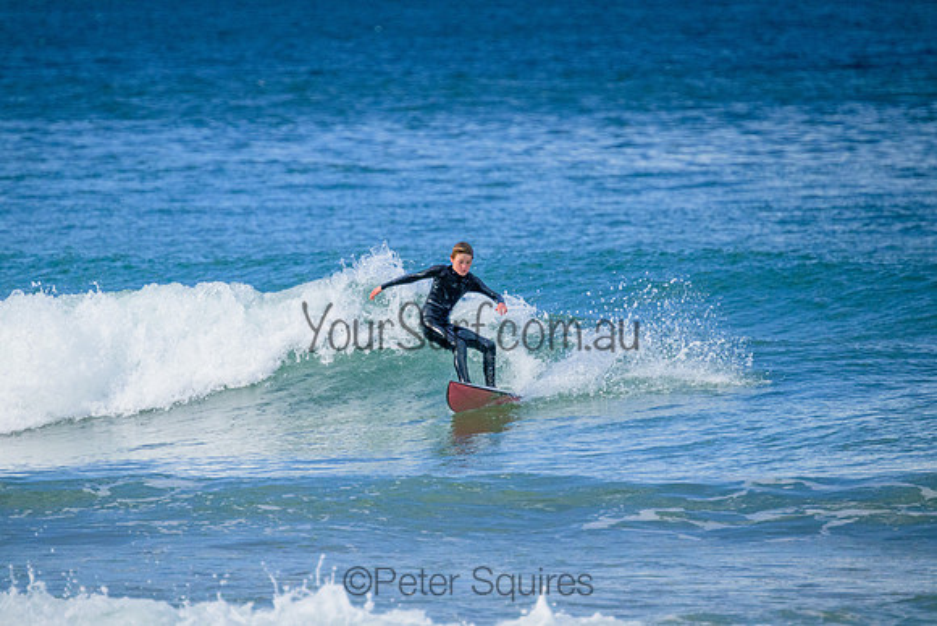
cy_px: 313
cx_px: 468
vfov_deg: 1.7
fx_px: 20826
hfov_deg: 2.6
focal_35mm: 800
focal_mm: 800
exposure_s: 1/1250
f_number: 11
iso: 3200
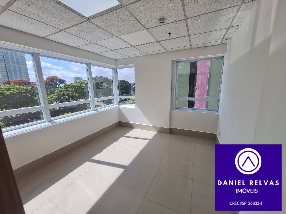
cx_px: 143
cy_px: 107
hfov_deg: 106.2
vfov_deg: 89.9
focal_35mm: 13
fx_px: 107
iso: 40
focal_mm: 1.74
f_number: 2.2
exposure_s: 1/351
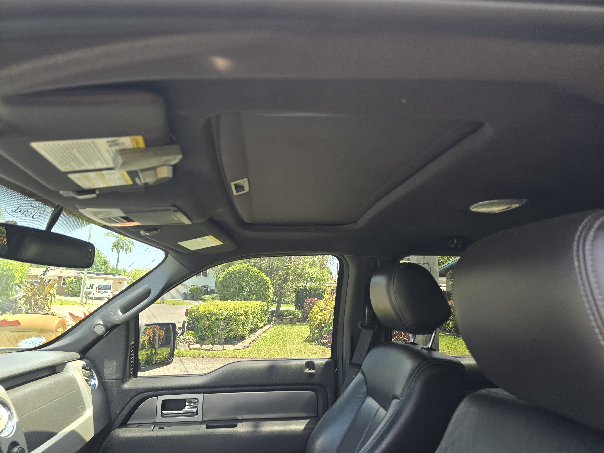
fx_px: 401
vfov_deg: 58.9
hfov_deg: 73.9
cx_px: 302
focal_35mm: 23
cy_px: 226
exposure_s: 1/180
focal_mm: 6.3
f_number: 1.7
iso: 50
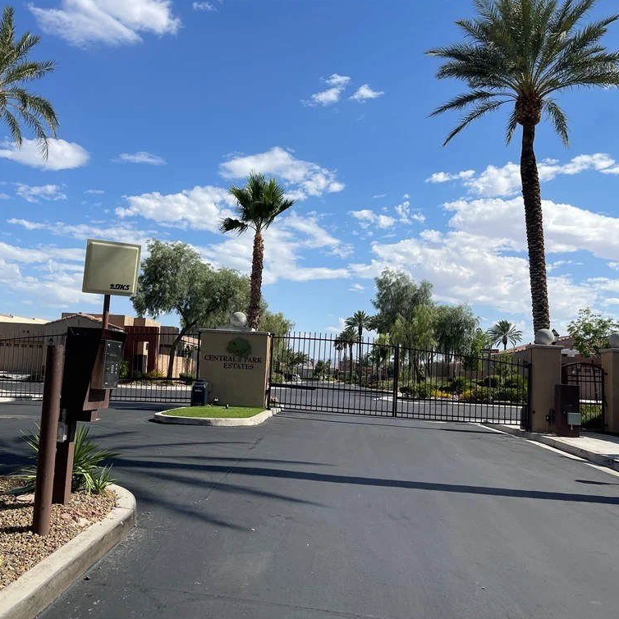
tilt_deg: +4.9
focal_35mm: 30
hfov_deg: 53.7
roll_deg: -3.0
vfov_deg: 54.0
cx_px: 253
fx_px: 607
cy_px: 310
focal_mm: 5.1
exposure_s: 1/4348
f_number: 1.6
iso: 32
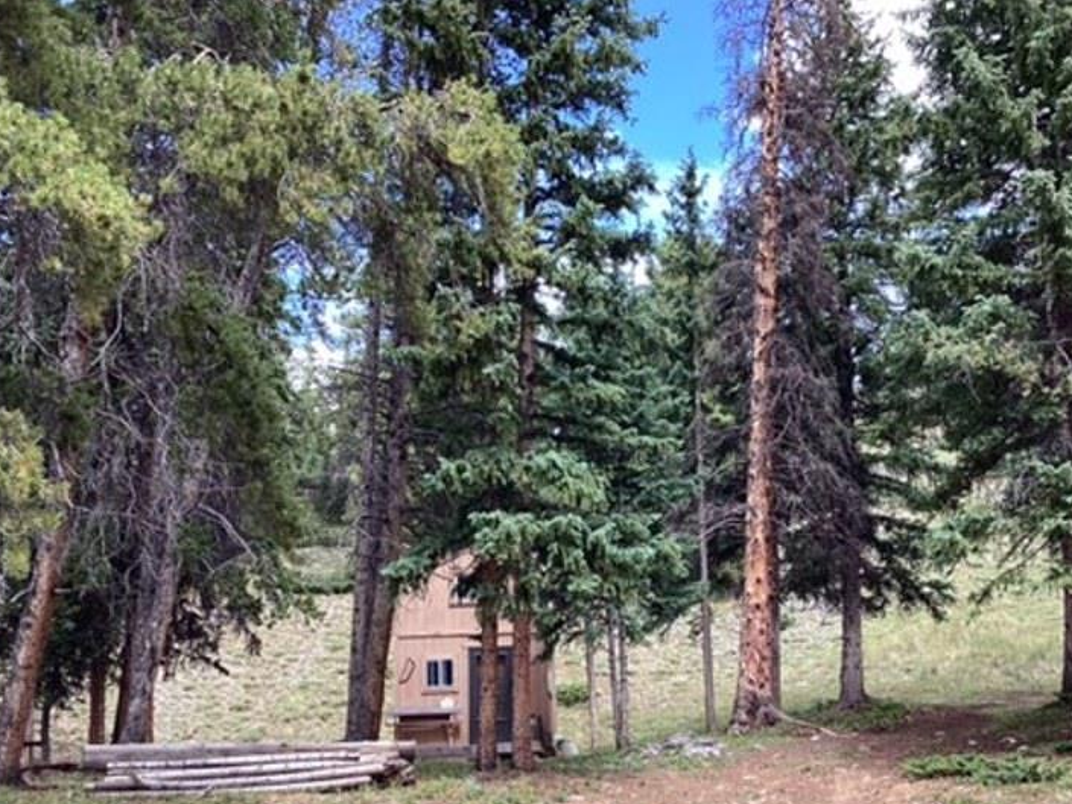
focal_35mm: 45
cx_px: 616
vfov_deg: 31.9
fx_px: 1394
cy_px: 533
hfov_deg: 42.0
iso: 25
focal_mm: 3.3
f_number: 2.4
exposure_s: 1/237
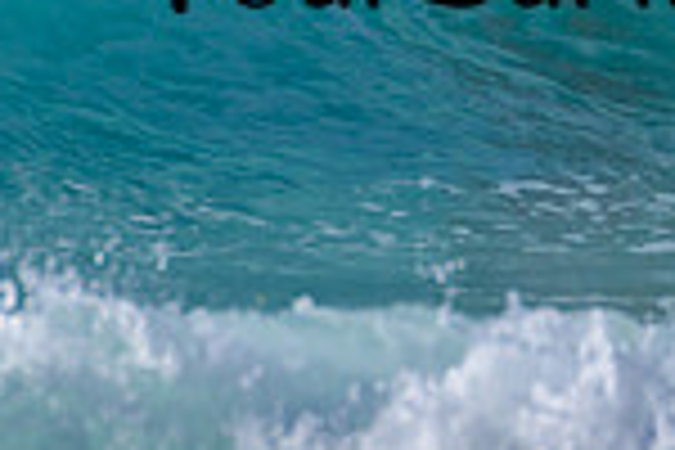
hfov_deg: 0.5
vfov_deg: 0.4
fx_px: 72557
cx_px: 616
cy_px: -97
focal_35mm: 3870
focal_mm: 1000
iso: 720
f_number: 11
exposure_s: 1/2000
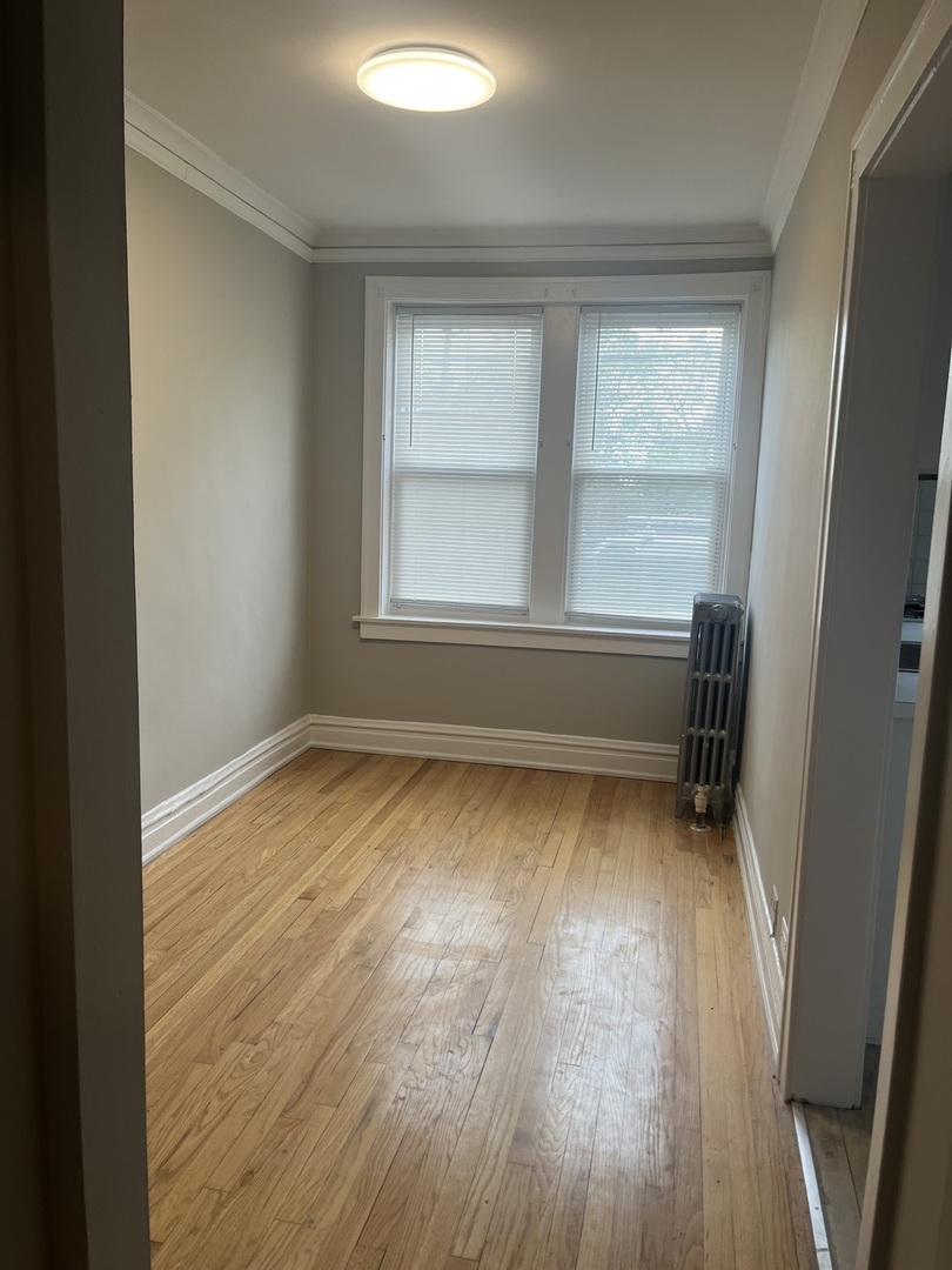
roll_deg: -1.6
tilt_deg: -8.7
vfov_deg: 67.3
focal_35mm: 26
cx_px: 476
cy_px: 635
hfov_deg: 53.1
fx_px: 953
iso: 64
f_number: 1.6
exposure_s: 1/120
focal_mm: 5.1
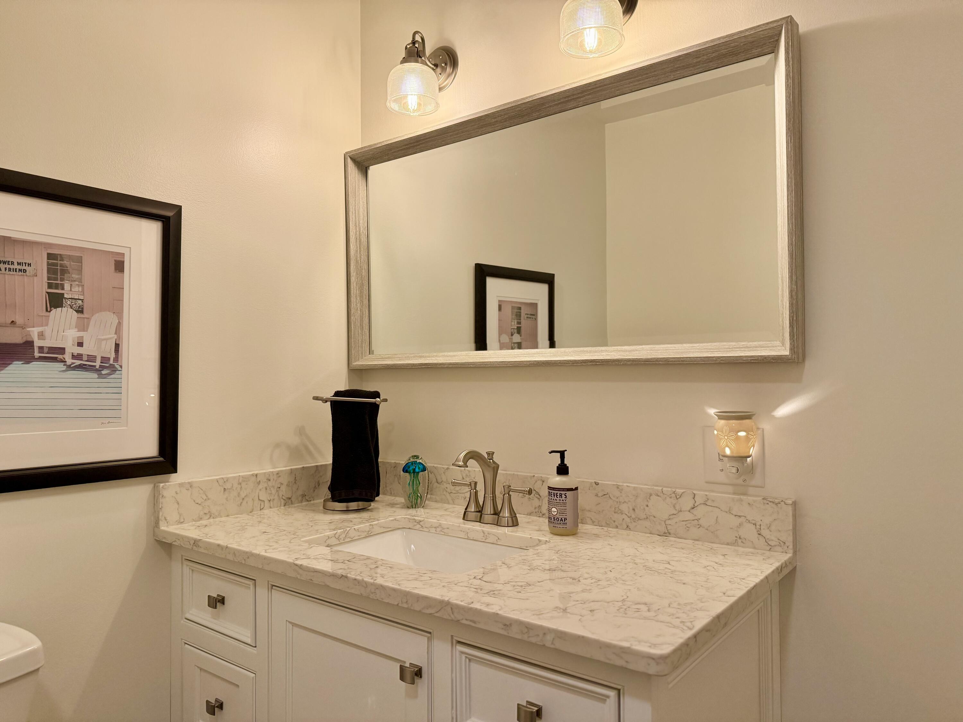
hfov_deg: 71.6
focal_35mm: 24
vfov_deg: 56.8
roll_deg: -0.8
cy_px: 361
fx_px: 668
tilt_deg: +0.7
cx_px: 482
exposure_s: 1/146
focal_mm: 6.76
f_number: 1.78
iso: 200
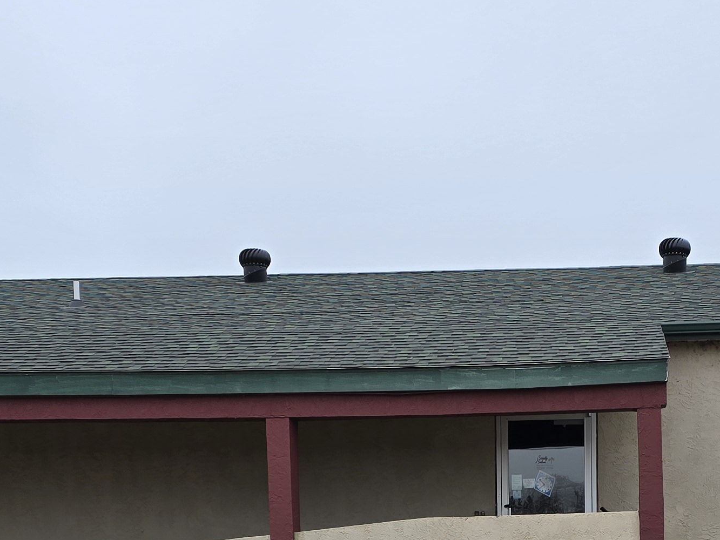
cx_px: 490
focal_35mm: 69
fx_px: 1435
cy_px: 618
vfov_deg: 20.2
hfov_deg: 28.0
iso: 12
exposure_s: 1/313
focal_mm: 6.3
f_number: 1.7
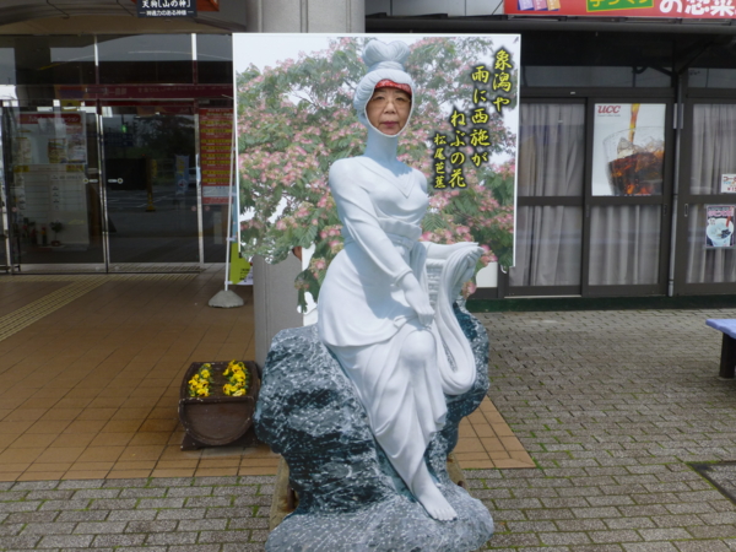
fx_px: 723
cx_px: 368
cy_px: 276
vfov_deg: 41.8
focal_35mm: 34
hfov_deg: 54.0
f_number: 3.7
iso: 100
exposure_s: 1/125
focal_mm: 6.1
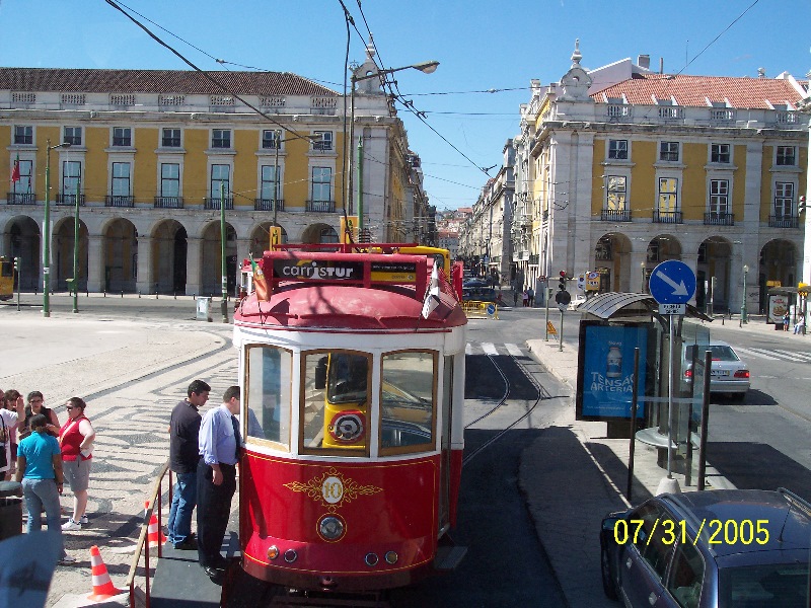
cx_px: 406
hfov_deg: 49.0
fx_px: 890
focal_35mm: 38
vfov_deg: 37.7
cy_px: 304
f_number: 4.8
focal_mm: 8
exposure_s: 1/500
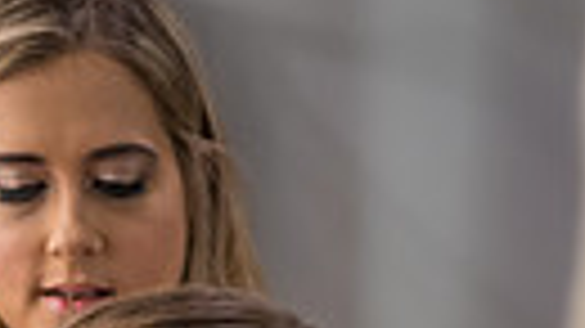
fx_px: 3473
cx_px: 360
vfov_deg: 5.3
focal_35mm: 224
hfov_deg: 9.6
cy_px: 773
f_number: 2.8
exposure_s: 1/320
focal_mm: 62
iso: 1600
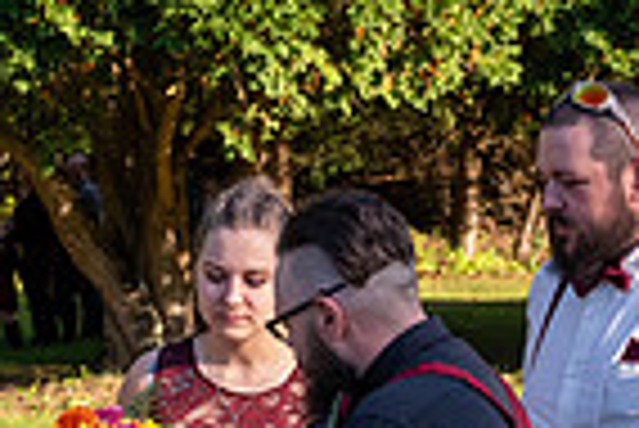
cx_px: 238
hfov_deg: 17.9
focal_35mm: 114
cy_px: 464
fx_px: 2026
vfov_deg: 11.9
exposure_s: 1/8000
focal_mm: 28
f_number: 4
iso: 4500
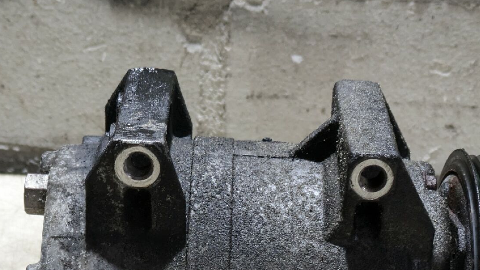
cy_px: 304
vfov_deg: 12.3
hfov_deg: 22.0
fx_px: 1235
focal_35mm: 97
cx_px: 260
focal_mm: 5.43
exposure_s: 1/50
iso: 193
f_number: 1.89
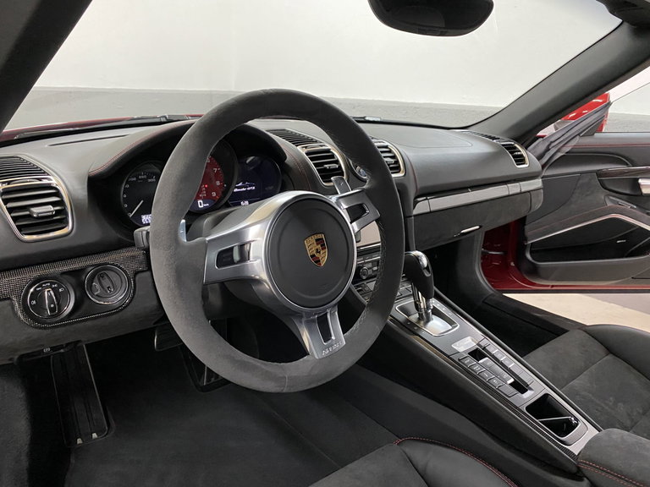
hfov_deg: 67.3
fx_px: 488
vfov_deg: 53.1
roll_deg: -2.0
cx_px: 325
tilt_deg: -17.9
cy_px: 244
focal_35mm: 26
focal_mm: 4.25
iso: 500
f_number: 1.8
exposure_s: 1/33
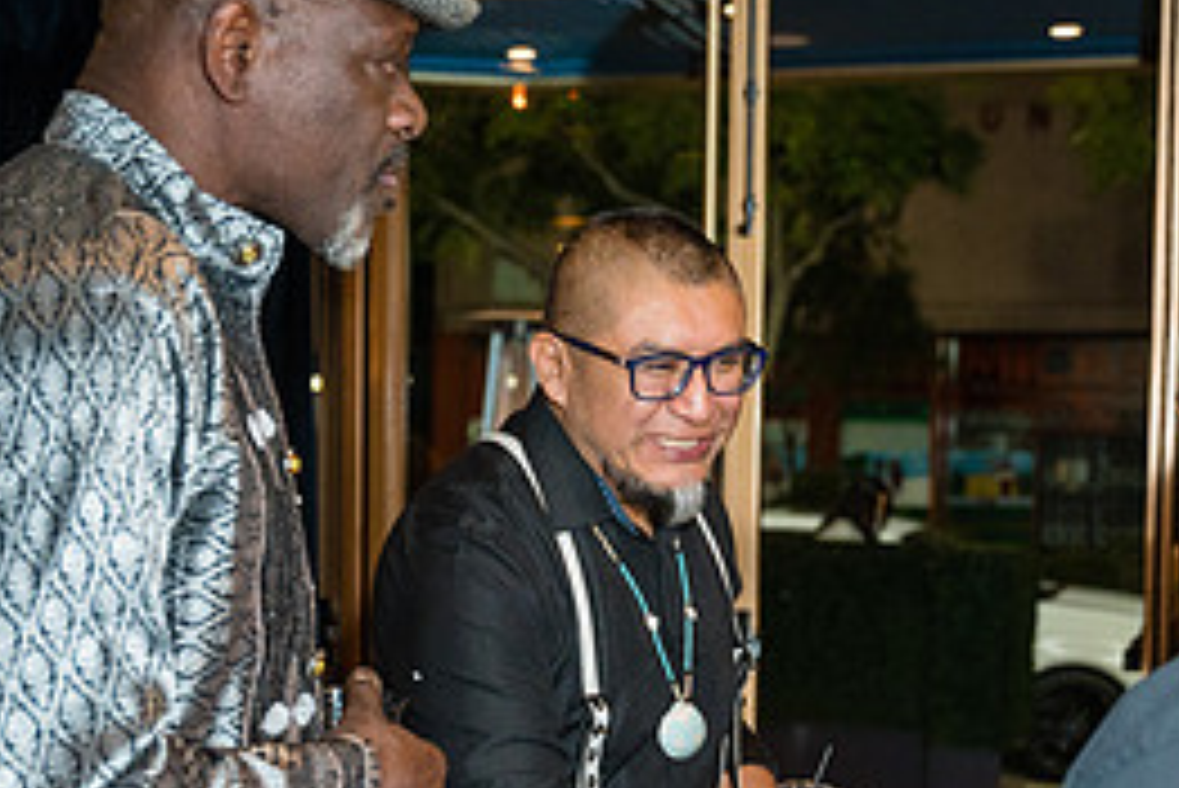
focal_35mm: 74
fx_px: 2425
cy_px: 669
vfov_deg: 18.2
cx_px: 572
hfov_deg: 27.3
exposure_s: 1/125
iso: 3200
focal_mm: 33.4
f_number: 2.8
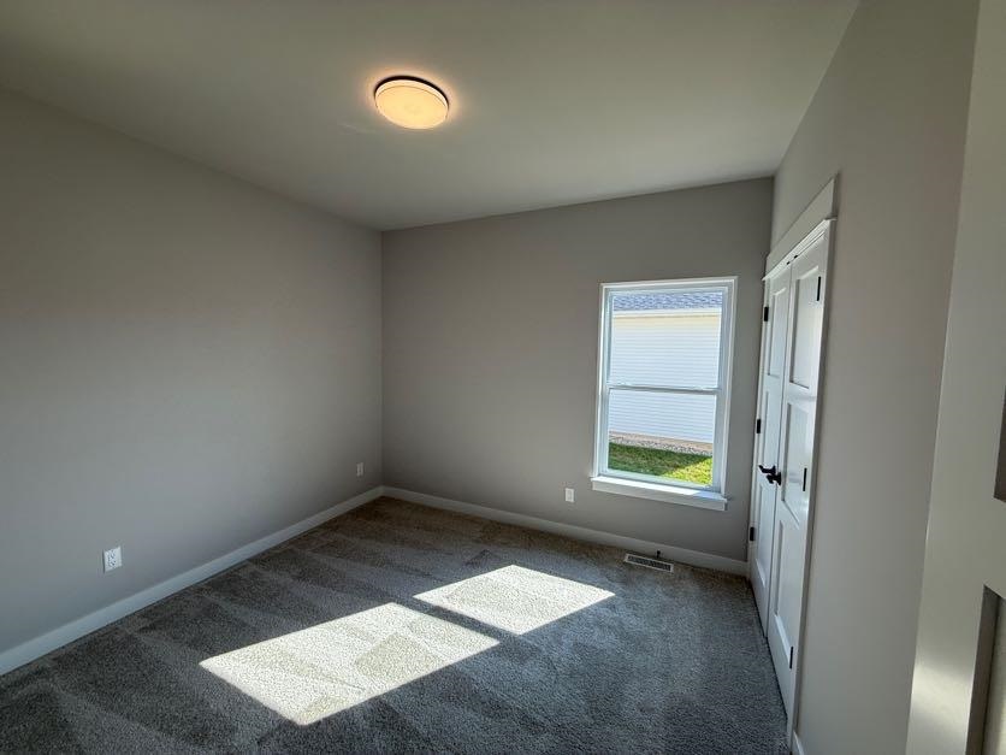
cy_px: 378
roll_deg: -1.0
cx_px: 503
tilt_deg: -4.3
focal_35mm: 14
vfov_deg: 85.7
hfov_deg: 102.1
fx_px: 407
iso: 64
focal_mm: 2.22
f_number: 2.2
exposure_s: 1/331
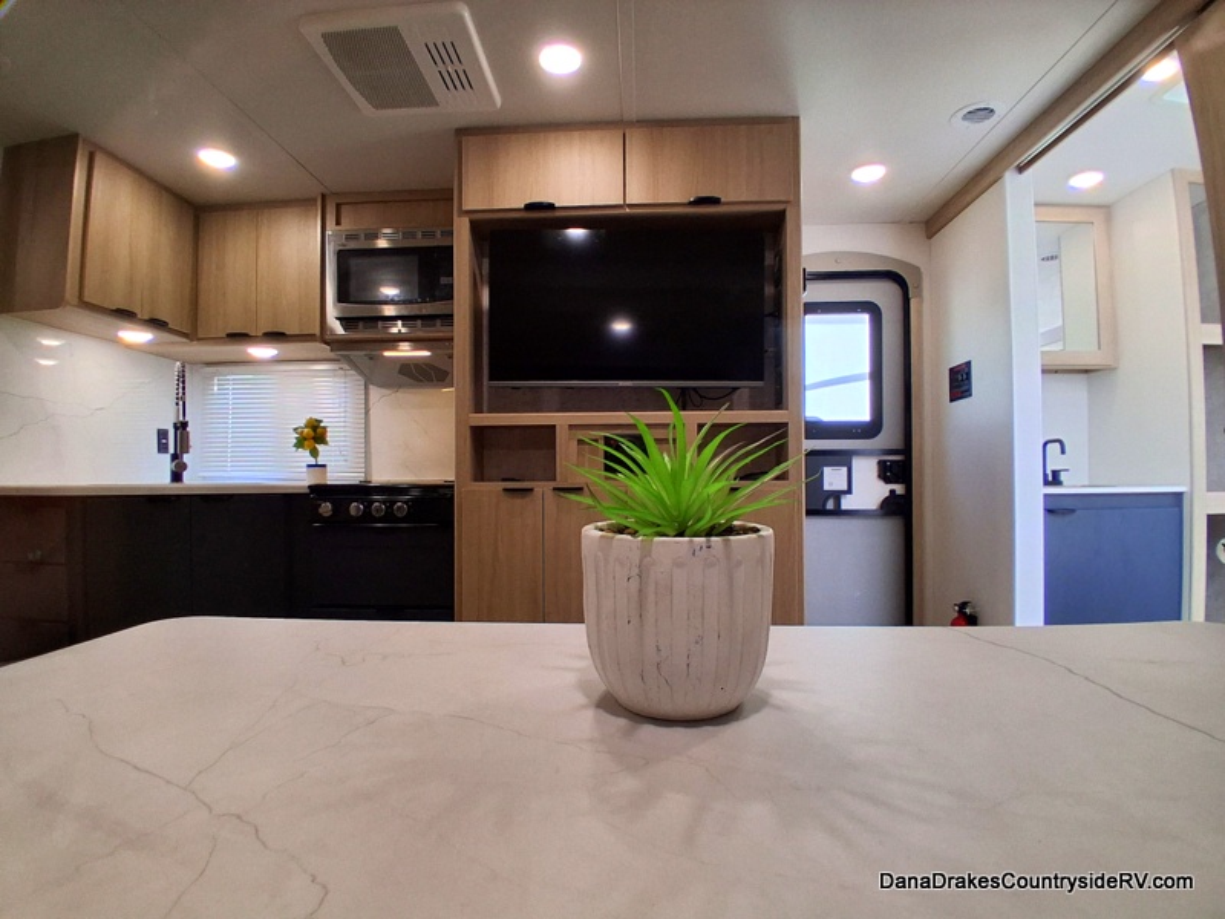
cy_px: 460
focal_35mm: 17
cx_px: 612
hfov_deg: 91.0
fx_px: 602
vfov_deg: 74.7
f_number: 2.2
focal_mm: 1.4
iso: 200
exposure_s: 1/40
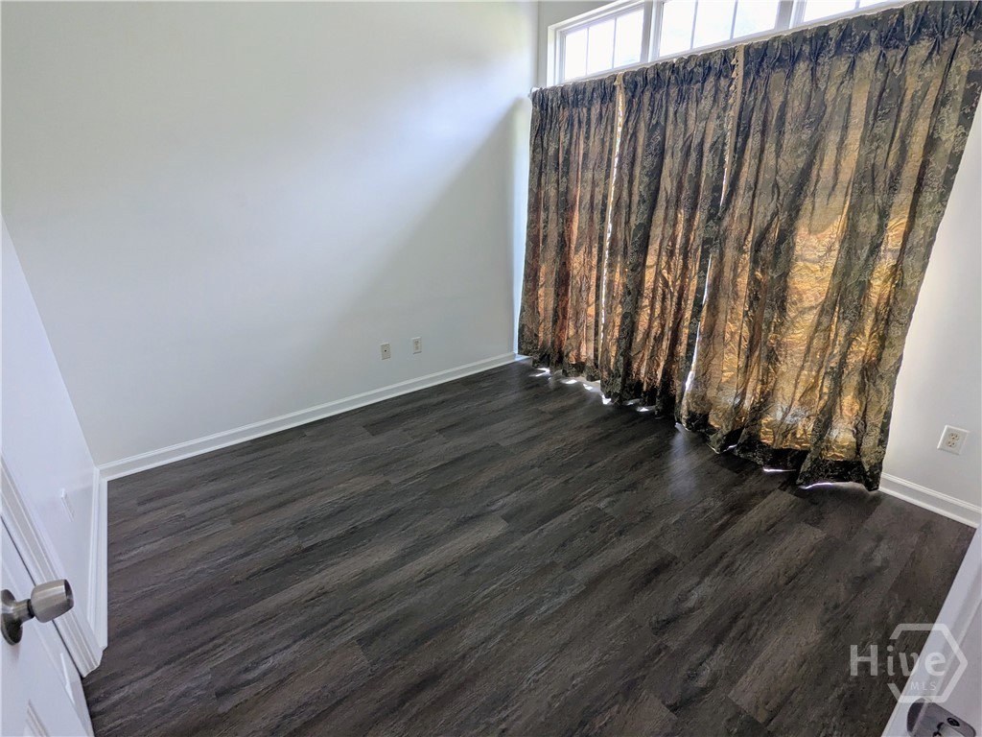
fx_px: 454
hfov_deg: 94.5
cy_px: 368
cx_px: 491
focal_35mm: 16
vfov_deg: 78.1
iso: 54
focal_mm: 2.35
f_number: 2.2
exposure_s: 1/60
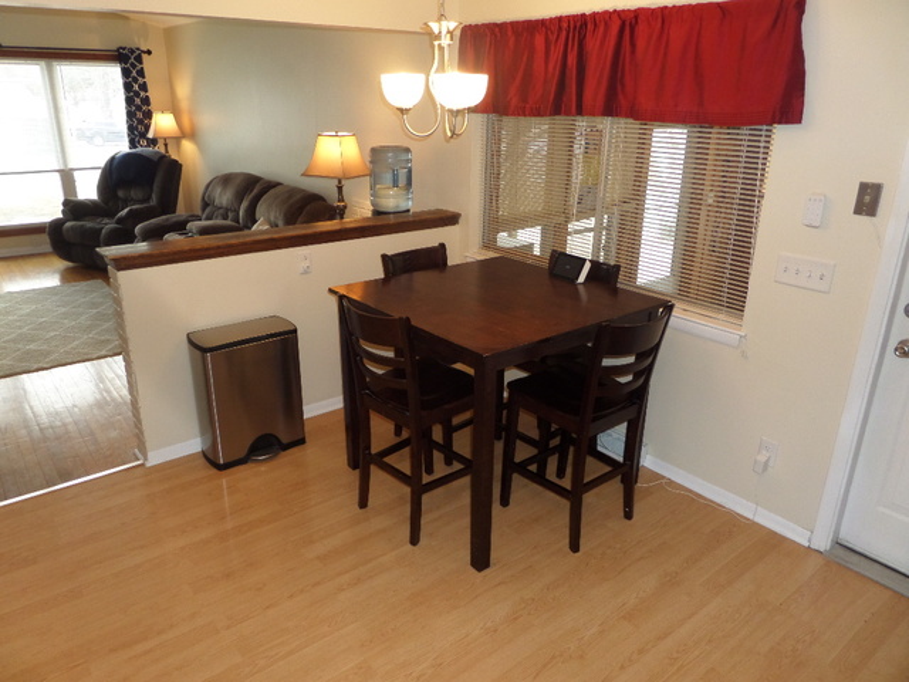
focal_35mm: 24
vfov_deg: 56.8
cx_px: 454
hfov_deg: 71.6
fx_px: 630
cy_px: 341
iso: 200
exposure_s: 1/30
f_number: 3.2
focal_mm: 4
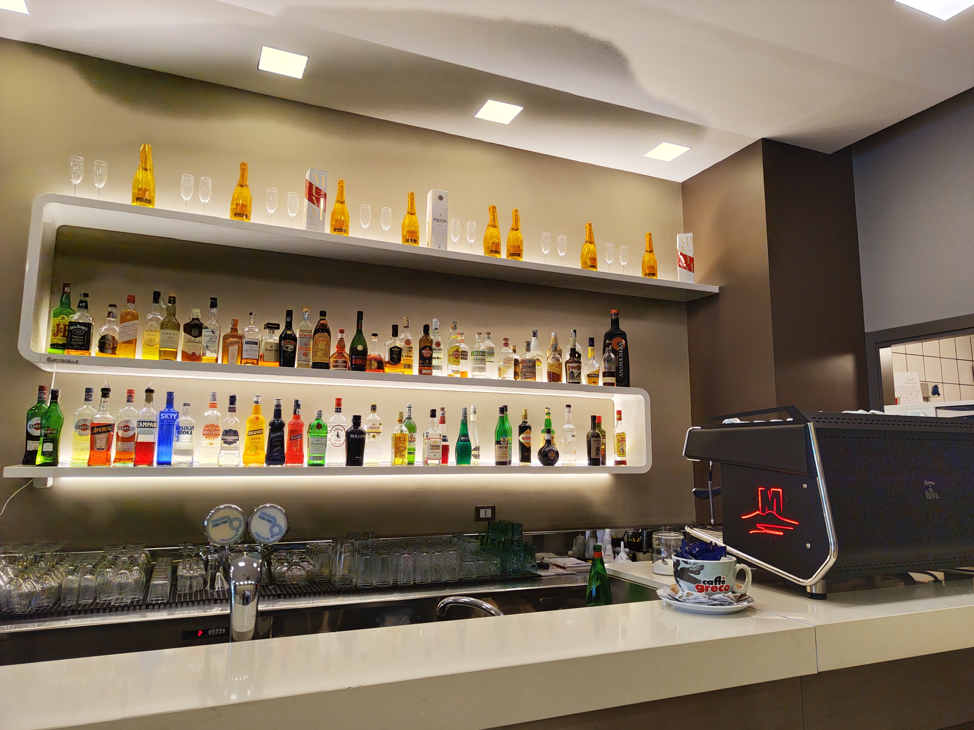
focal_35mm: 23
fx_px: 647
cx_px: 487
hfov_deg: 73.9
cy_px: 365
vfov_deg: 58.9
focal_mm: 5.59
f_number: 1.88
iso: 72
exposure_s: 1/100
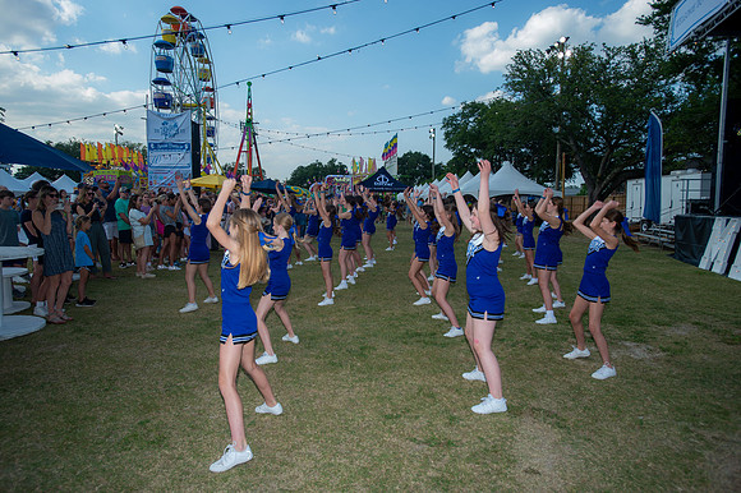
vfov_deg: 53.1
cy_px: 246
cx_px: 370
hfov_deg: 73.8
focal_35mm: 24
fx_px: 494
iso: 100
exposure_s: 1/250
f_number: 4.5
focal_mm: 24
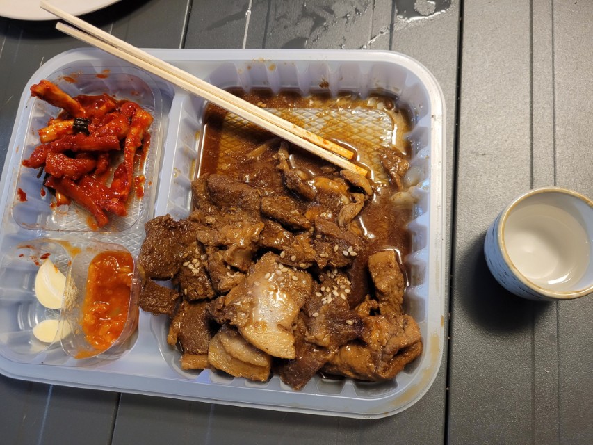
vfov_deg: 53.1
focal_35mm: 26
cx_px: 296
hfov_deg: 67.3
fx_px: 445
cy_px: 222
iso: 250
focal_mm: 5.4
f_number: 1.8
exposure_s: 1/40
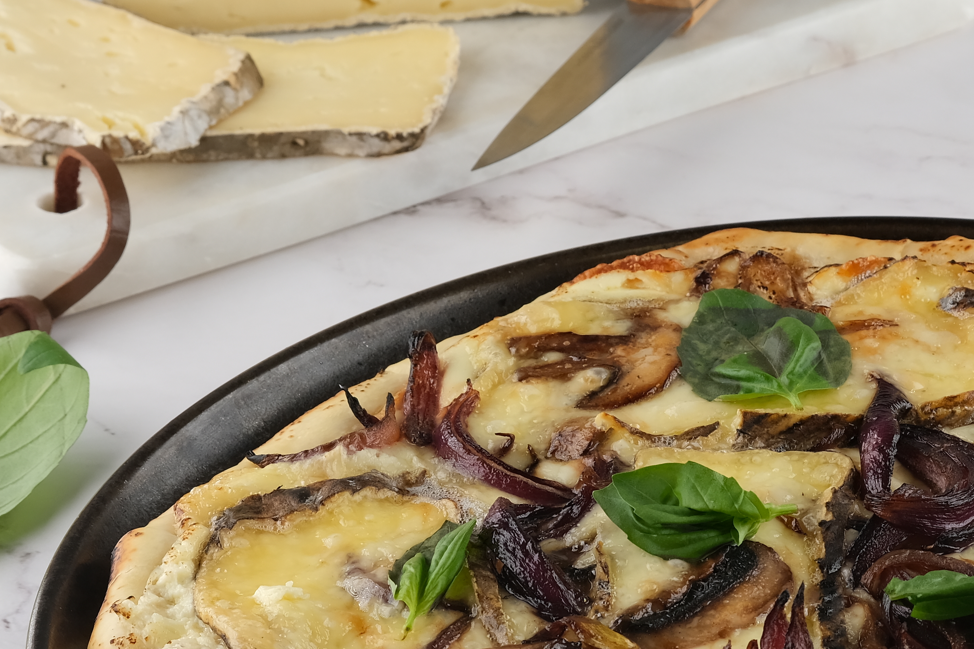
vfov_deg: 7.0
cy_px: 493
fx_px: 5302
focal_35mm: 196
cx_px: 749
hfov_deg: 10.5
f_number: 10
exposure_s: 1/60
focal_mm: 60
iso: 200
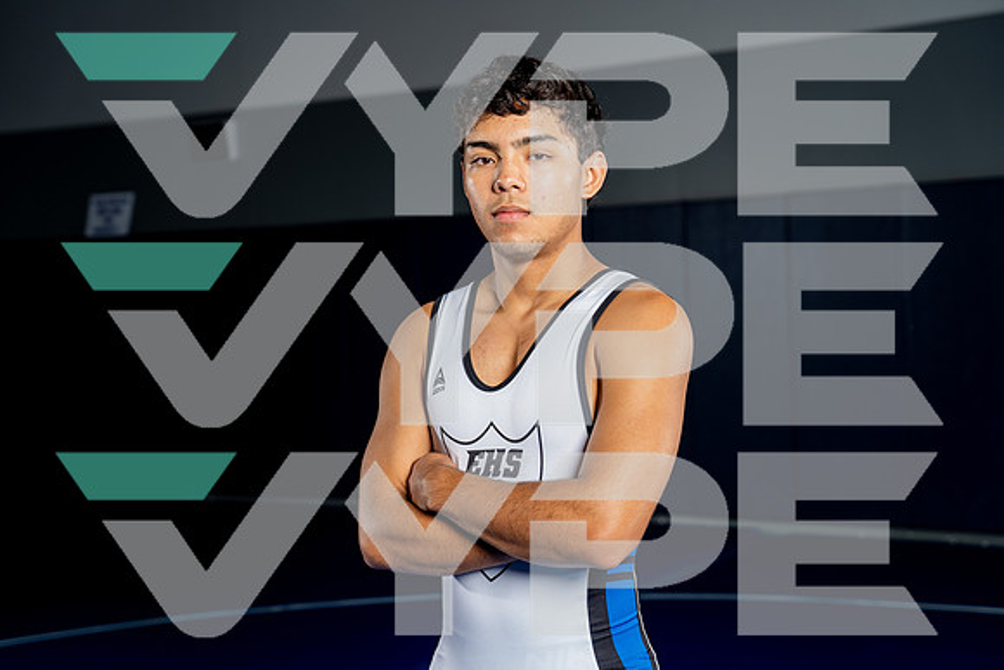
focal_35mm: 56
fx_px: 1562
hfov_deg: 35.6
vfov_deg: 24.2
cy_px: 335
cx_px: 502
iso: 125
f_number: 4
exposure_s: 1/250
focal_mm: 56
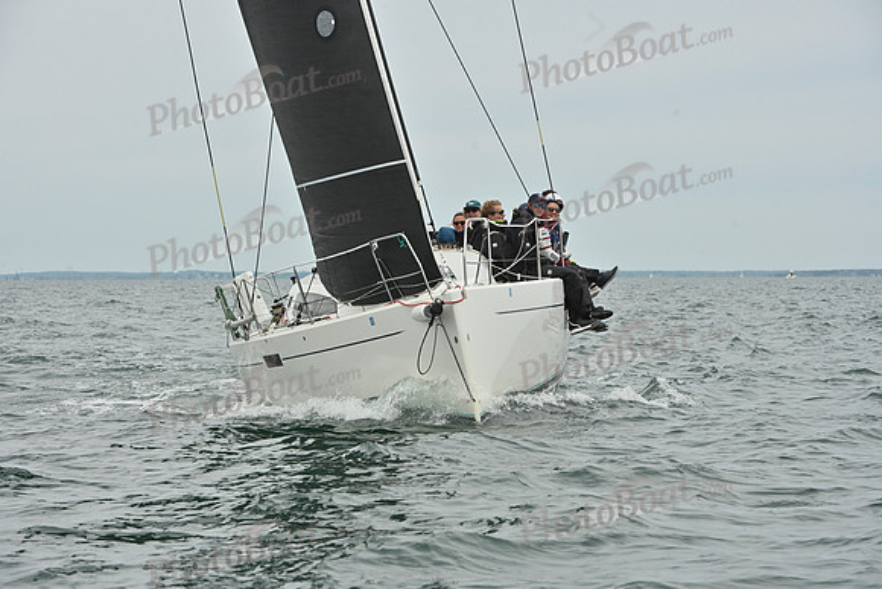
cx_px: 441
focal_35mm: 155
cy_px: 294
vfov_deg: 8.9
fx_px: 3798
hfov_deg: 13.2
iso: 320
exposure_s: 1/1000
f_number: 10
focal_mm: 155
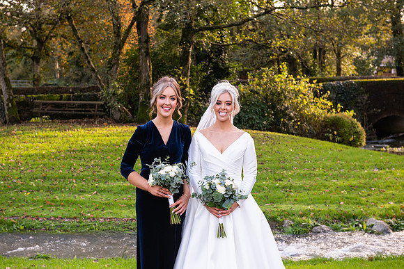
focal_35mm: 70
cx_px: 202
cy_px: 134
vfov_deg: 19.5
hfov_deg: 28.8
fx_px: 786
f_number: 6.3
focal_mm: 70
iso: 500
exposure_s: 1/160
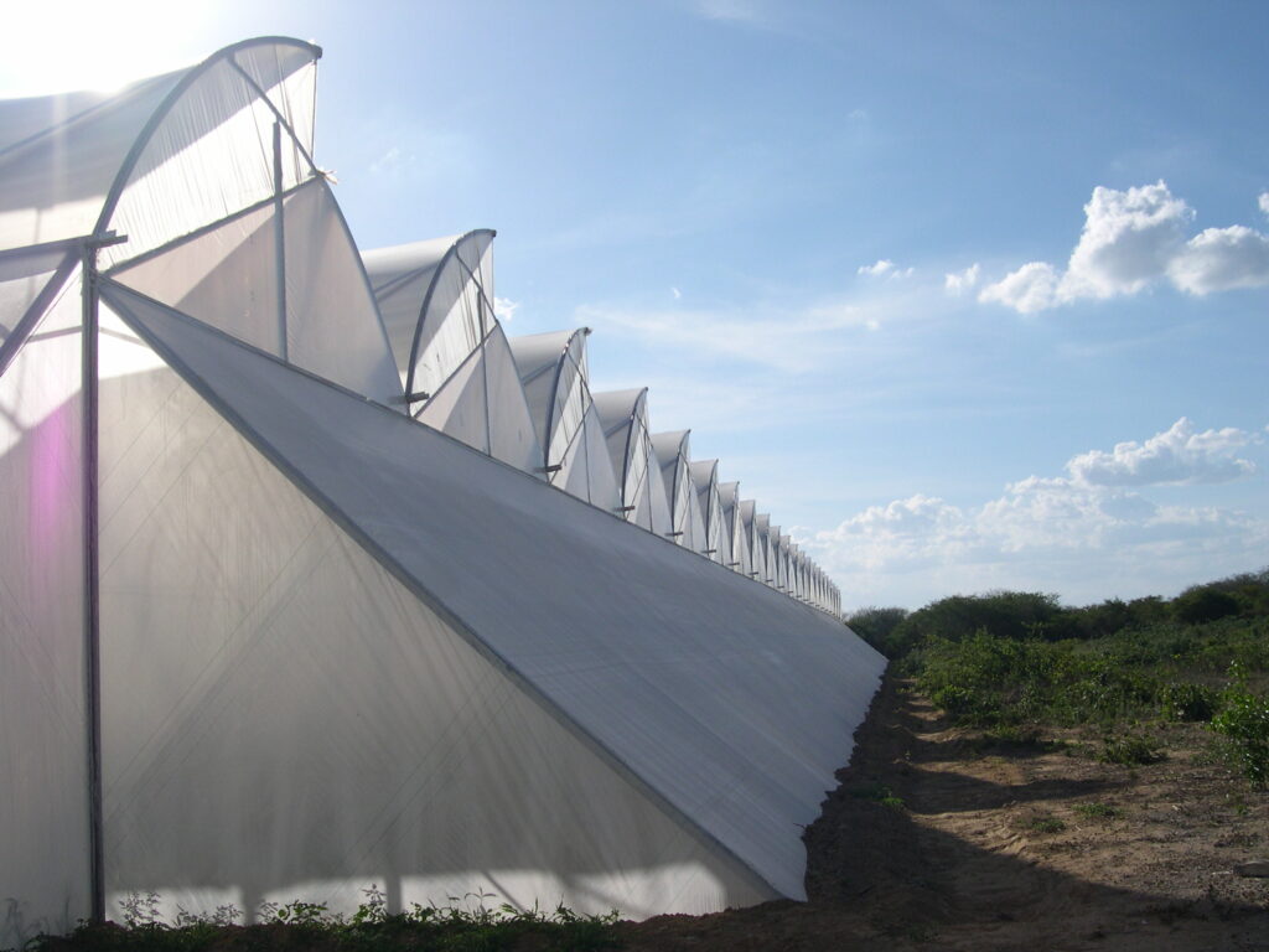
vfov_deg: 37.7
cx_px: 634
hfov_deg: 49.0
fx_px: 1393
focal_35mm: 38
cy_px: 476
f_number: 7.6
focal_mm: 8
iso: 100
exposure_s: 1/436
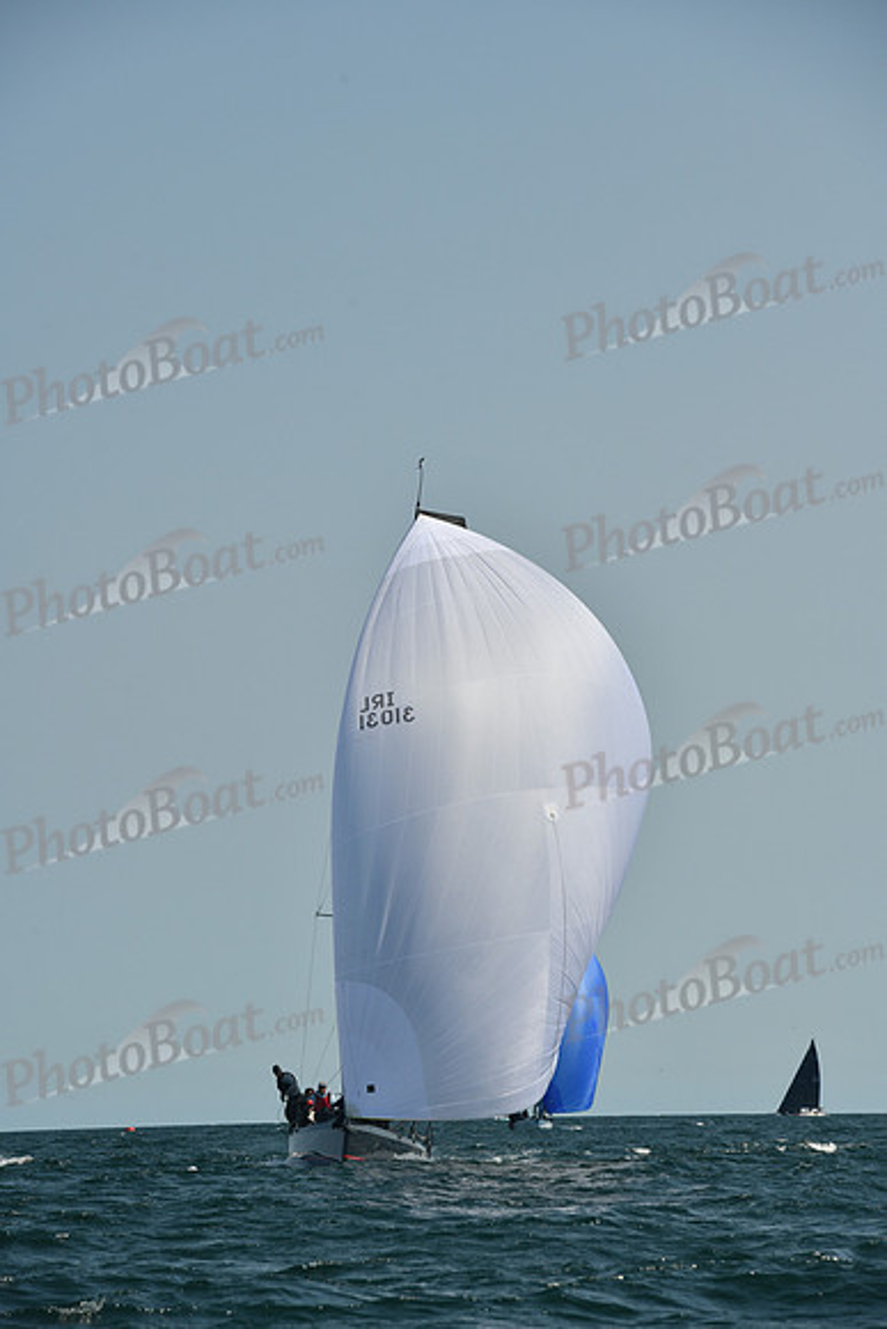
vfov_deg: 11.4
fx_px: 6648
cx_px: 444
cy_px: 664
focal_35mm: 180
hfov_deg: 7.6
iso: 320
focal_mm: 180
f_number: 9
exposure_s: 1/640
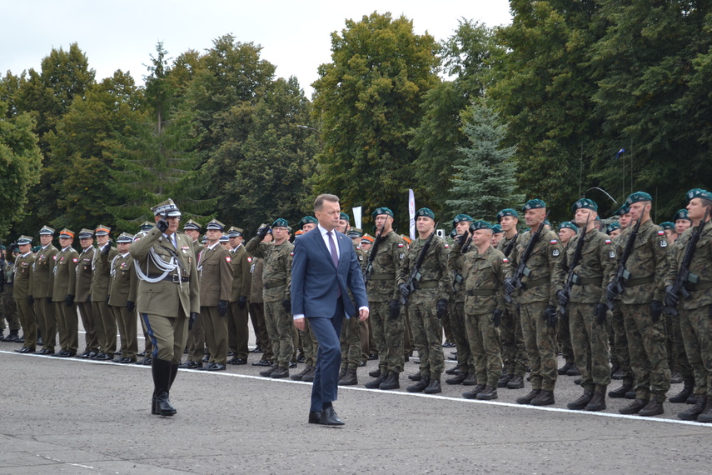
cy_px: 238
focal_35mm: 82
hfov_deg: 24.6
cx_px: 356
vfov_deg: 16.6
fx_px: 1632
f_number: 5.6
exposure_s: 1/125
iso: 140
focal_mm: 55
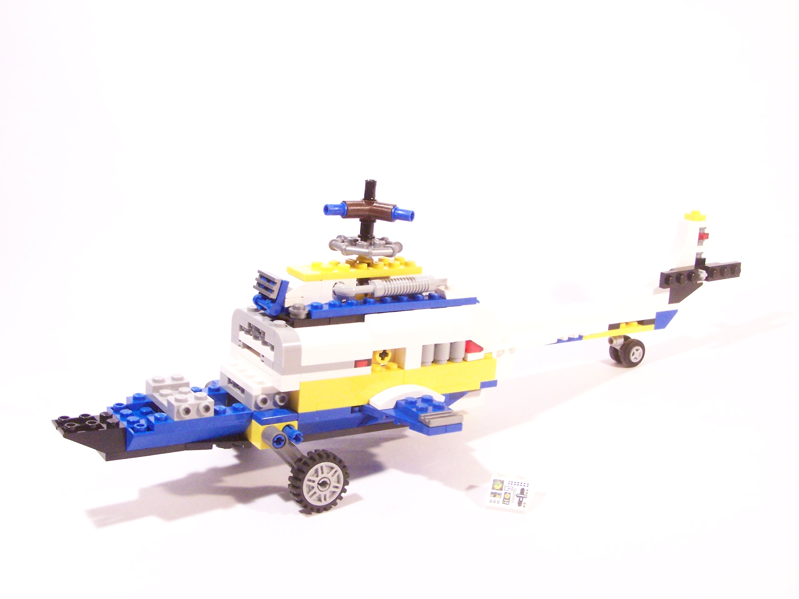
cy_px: 300
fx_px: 1108
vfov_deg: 30.3
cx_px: 400
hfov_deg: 39.7
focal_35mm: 48
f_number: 3.6
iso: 400
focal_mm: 8
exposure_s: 1/20
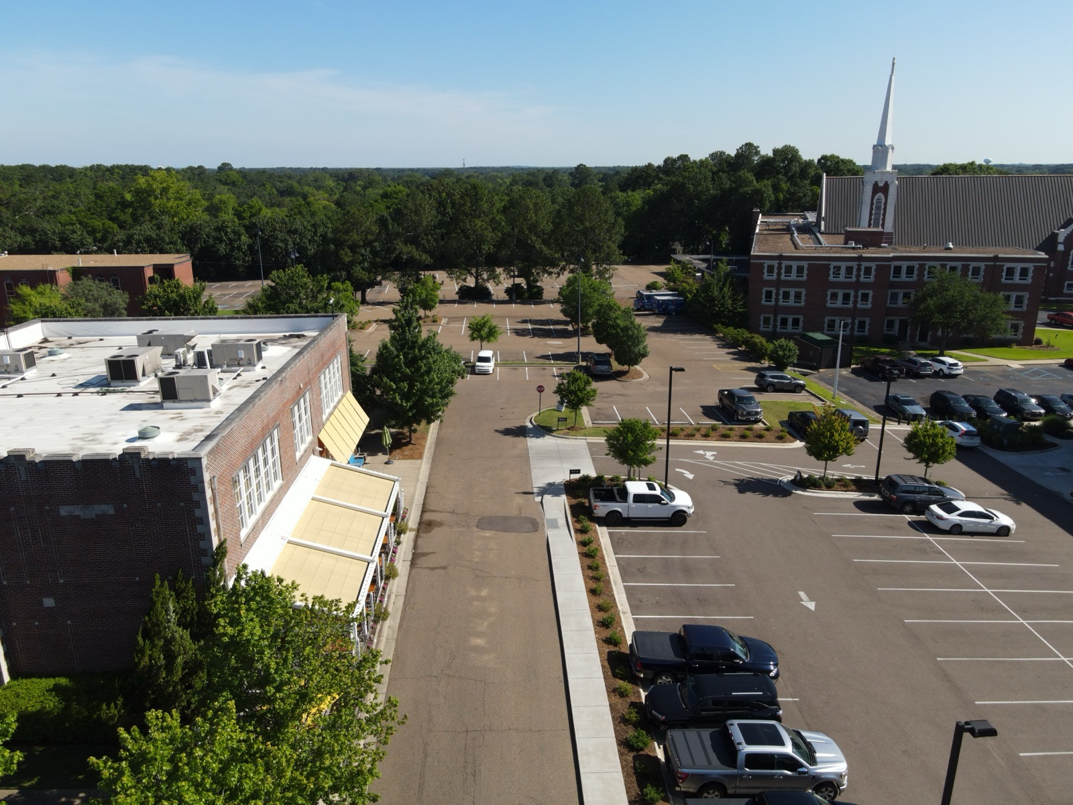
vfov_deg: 56.8
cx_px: 536
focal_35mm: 24
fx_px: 744
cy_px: 402
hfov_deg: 71.6
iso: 110
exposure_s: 1/640
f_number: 2.8
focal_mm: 4.5
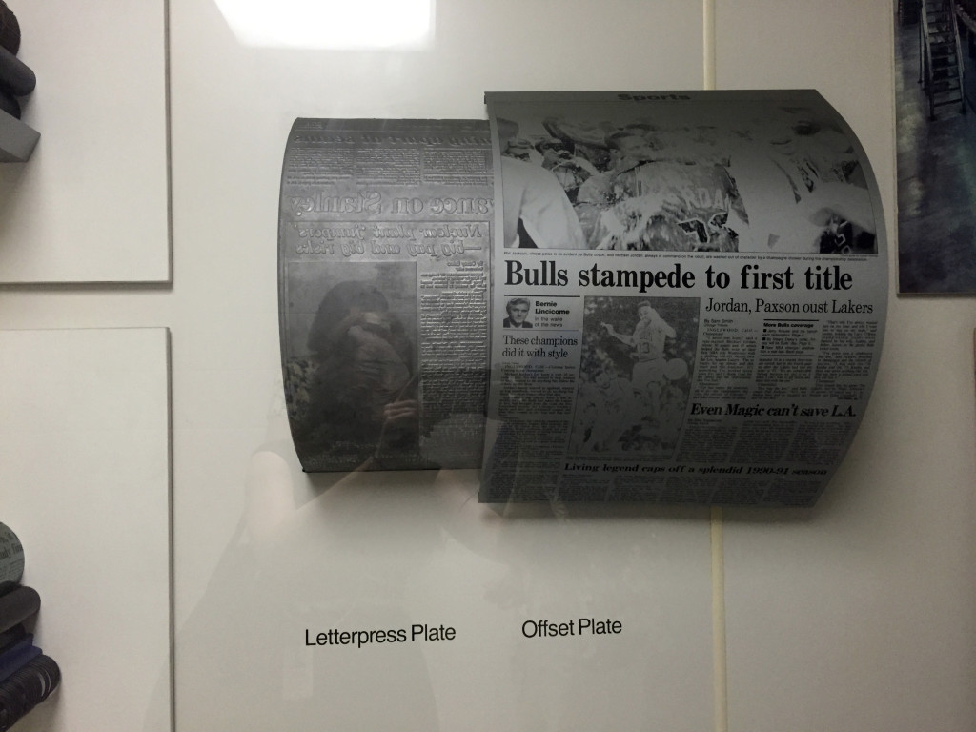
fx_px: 818
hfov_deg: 61.7
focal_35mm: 29
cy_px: 366
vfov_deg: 48.2
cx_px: 488
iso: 200
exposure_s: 1/30
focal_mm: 4.15
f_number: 2.2
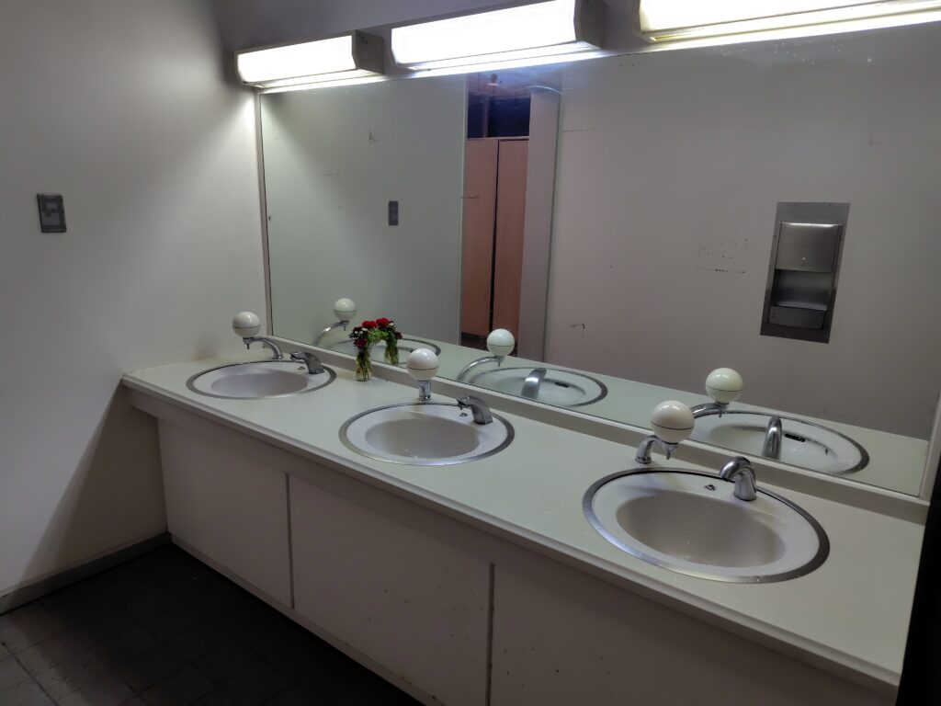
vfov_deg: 58.9
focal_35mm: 23
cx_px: 470
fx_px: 625
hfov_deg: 73.9
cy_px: 353
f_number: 1.9
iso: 275
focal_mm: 5.6
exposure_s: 1/100
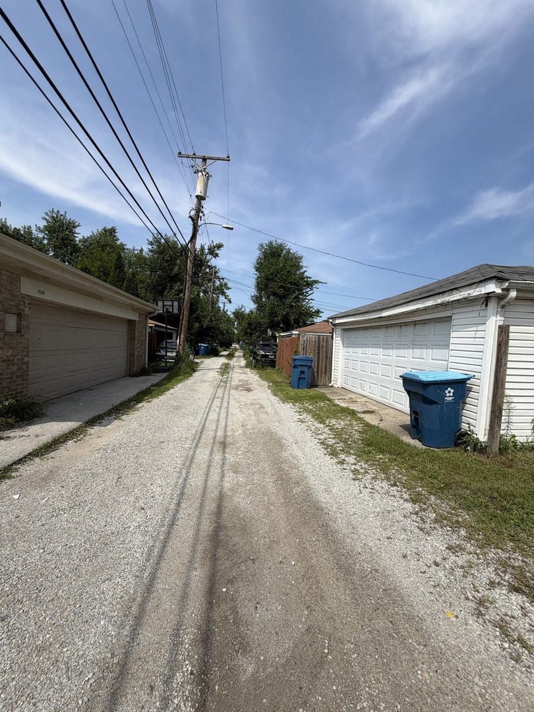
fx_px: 288
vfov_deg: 102.1
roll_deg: -0.3
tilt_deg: -0.3
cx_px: 267
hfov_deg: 85.7
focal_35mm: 14
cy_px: 356
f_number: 2.2
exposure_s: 1/1050
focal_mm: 2.22
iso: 20
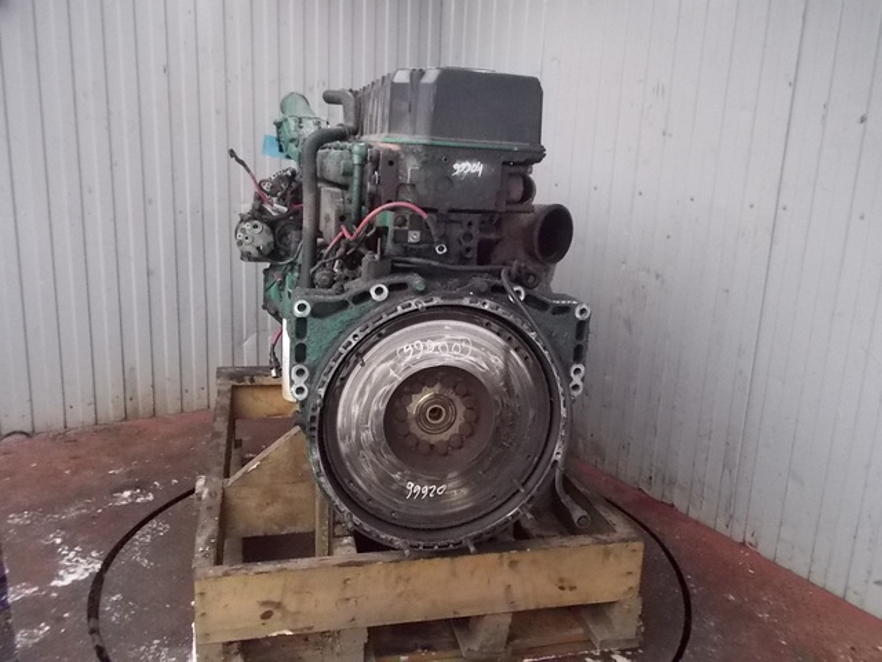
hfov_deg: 61.7
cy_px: 331
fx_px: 739
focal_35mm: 29
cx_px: 441
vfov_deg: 48.2
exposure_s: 1/125
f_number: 3.3
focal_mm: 4.1
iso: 400
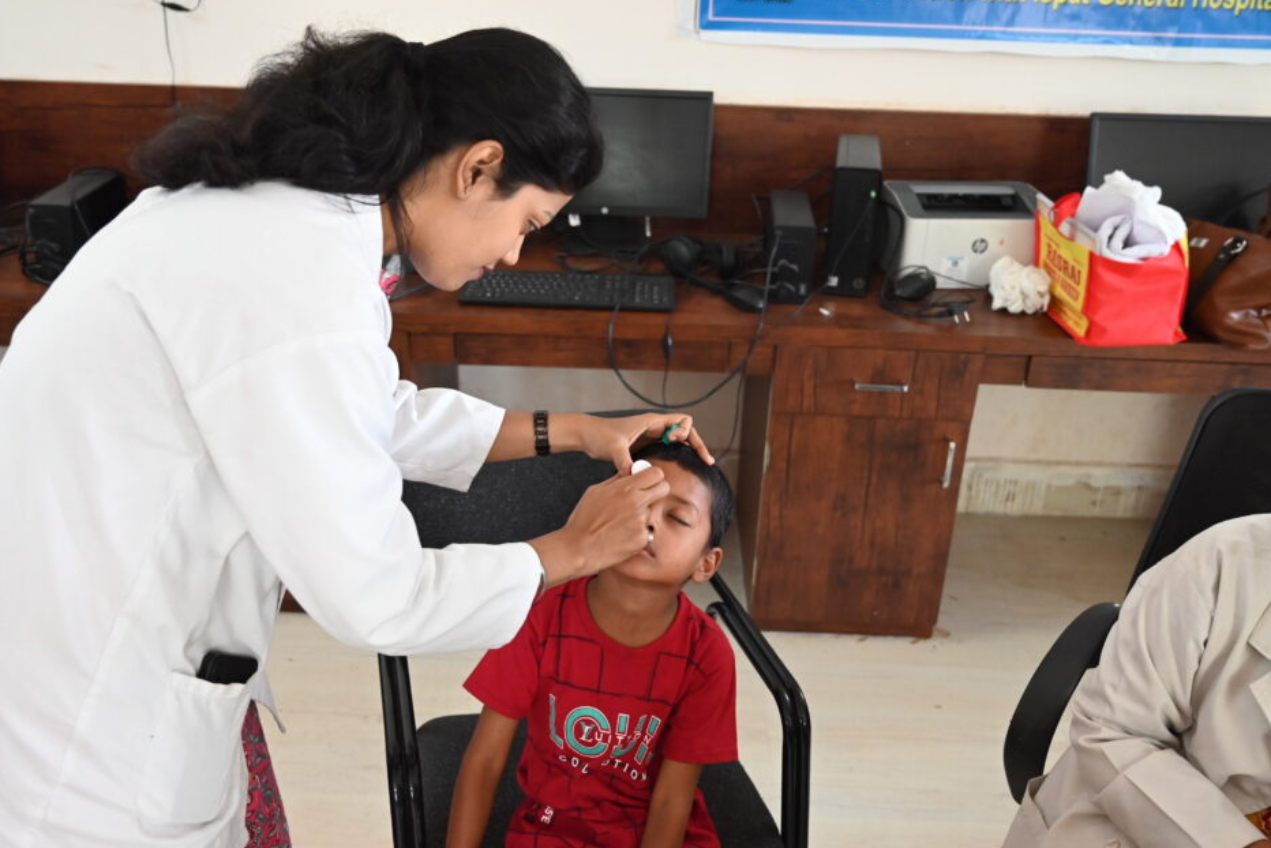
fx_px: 1219
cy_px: 422
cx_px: 620
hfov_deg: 55.1
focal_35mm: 35
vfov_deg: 38.4
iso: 5000
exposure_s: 1/160
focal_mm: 33.5
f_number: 4
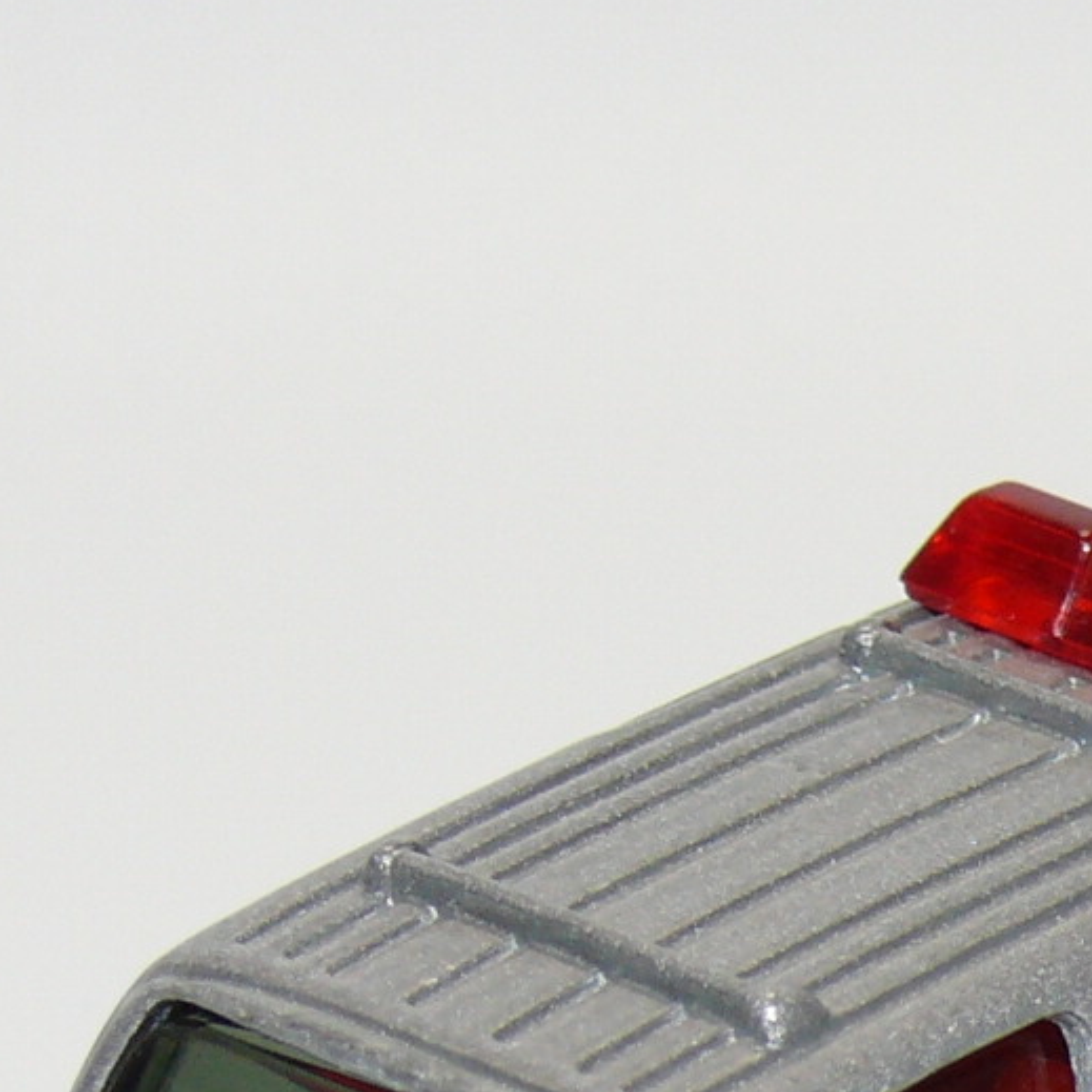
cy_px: 993
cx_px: 1172
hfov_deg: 6.3
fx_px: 9922
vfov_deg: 6.3
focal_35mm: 278
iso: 100
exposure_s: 1/30
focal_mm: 13.3
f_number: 4
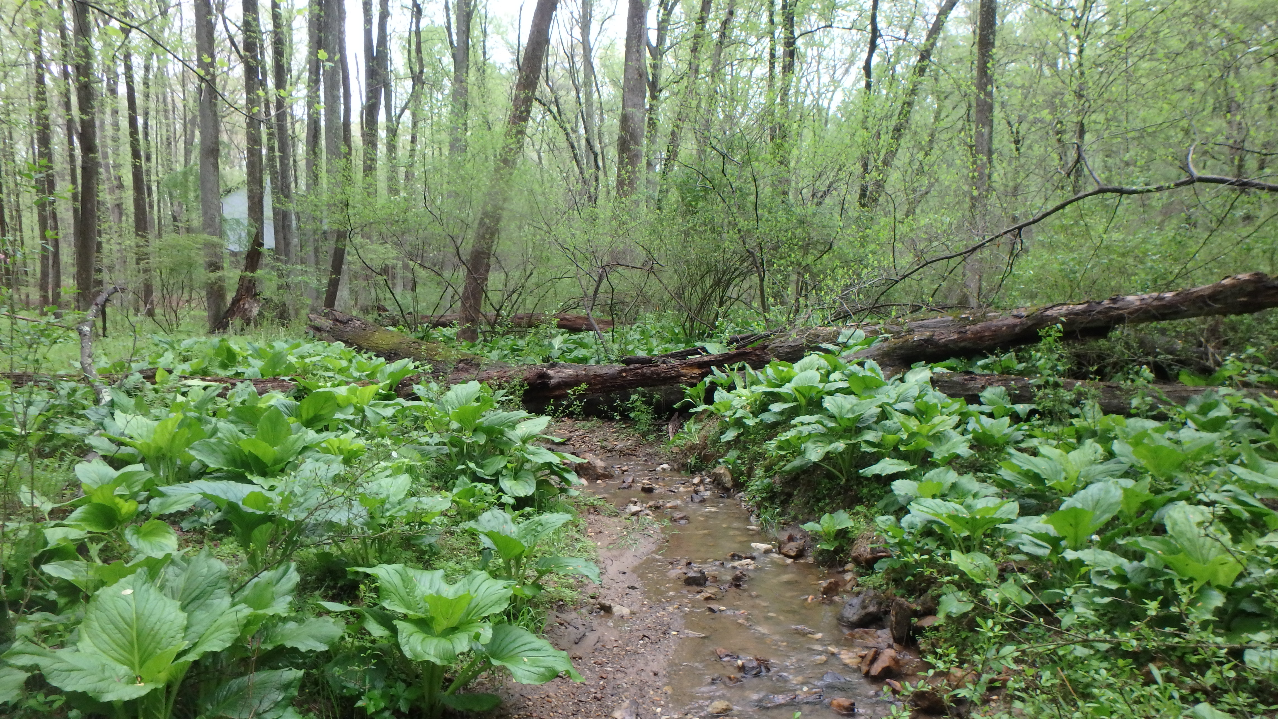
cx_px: 638
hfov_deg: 78.7
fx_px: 779
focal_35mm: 23
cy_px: 395
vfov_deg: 49.4
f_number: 3.5
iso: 250
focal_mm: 3.7
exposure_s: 1/30
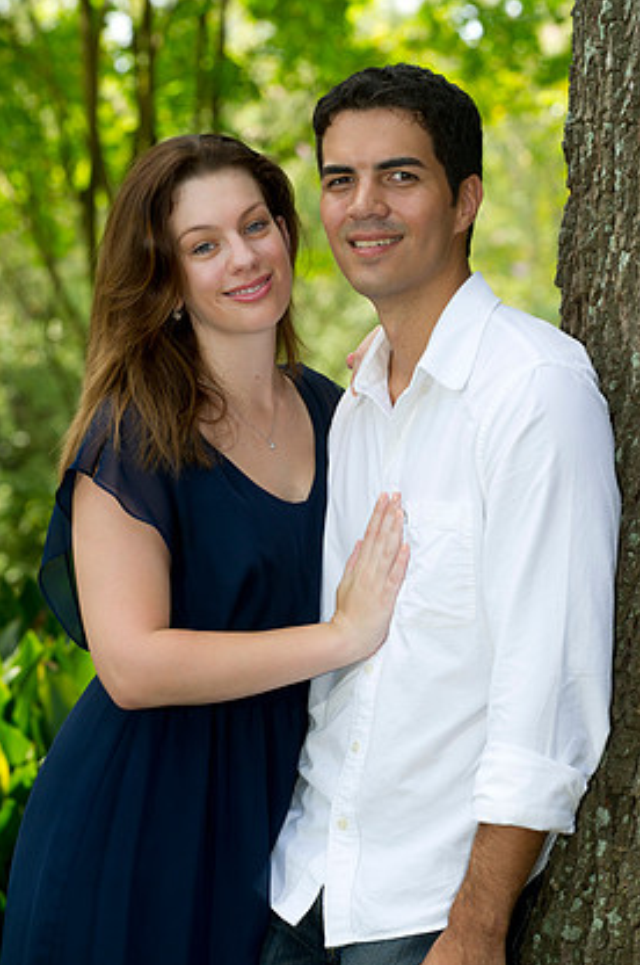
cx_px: 340
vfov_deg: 14.1
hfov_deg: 9.4
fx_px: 3906
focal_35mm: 146
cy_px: 482
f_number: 5.6
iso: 250
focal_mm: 135
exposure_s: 1/100
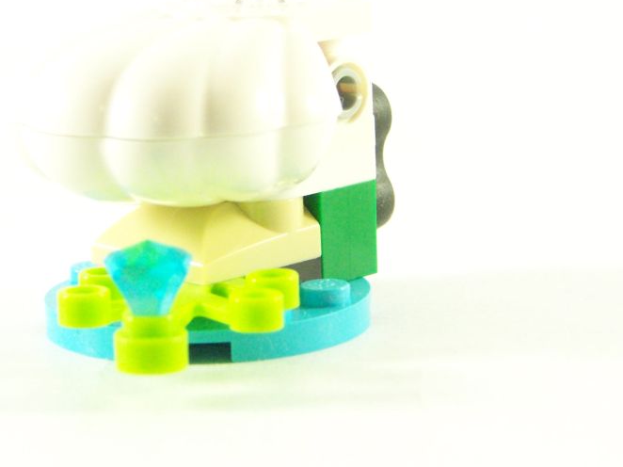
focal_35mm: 181
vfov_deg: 8.2
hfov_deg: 10.9
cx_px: 226
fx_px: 3256
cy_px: 153
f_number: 3.6
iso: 400
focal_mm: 19.4
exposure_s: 1/60
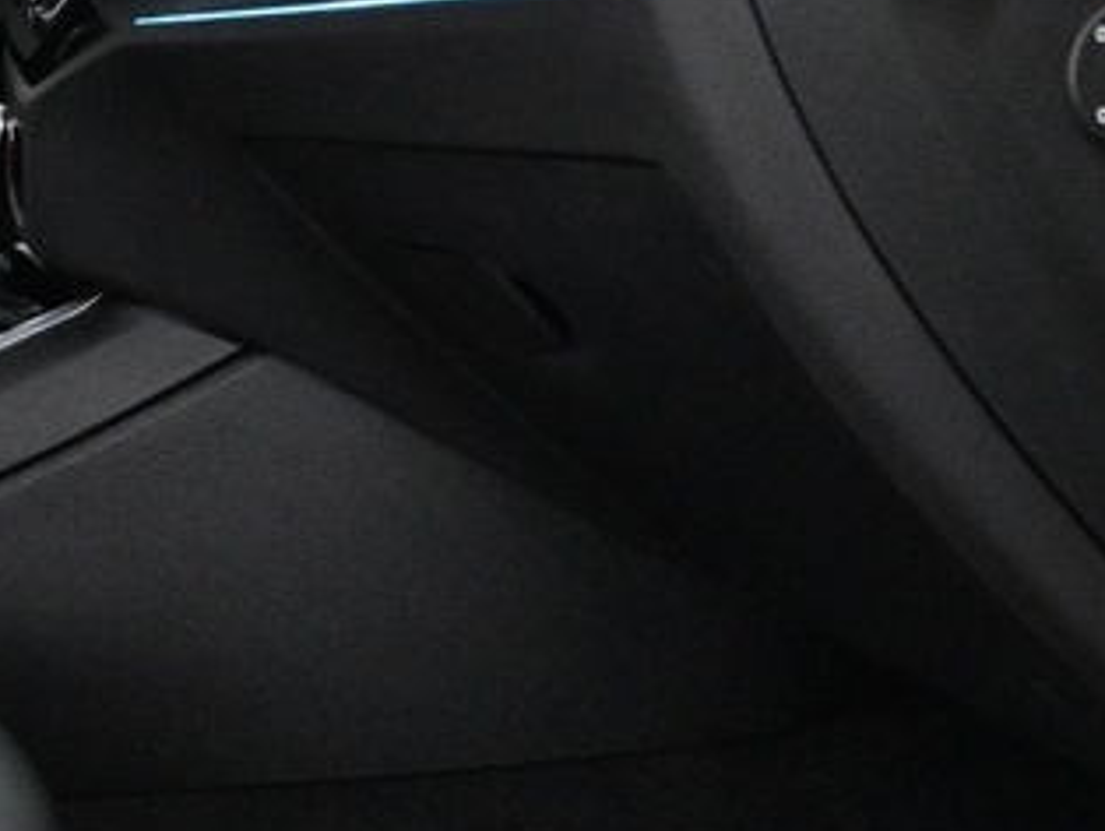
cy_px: 155
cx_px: -229
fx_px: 3802
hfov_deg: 15.9
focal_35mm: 119
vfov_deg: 12.4
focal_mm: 16
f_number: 3.5
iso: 4000
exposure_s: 1/100
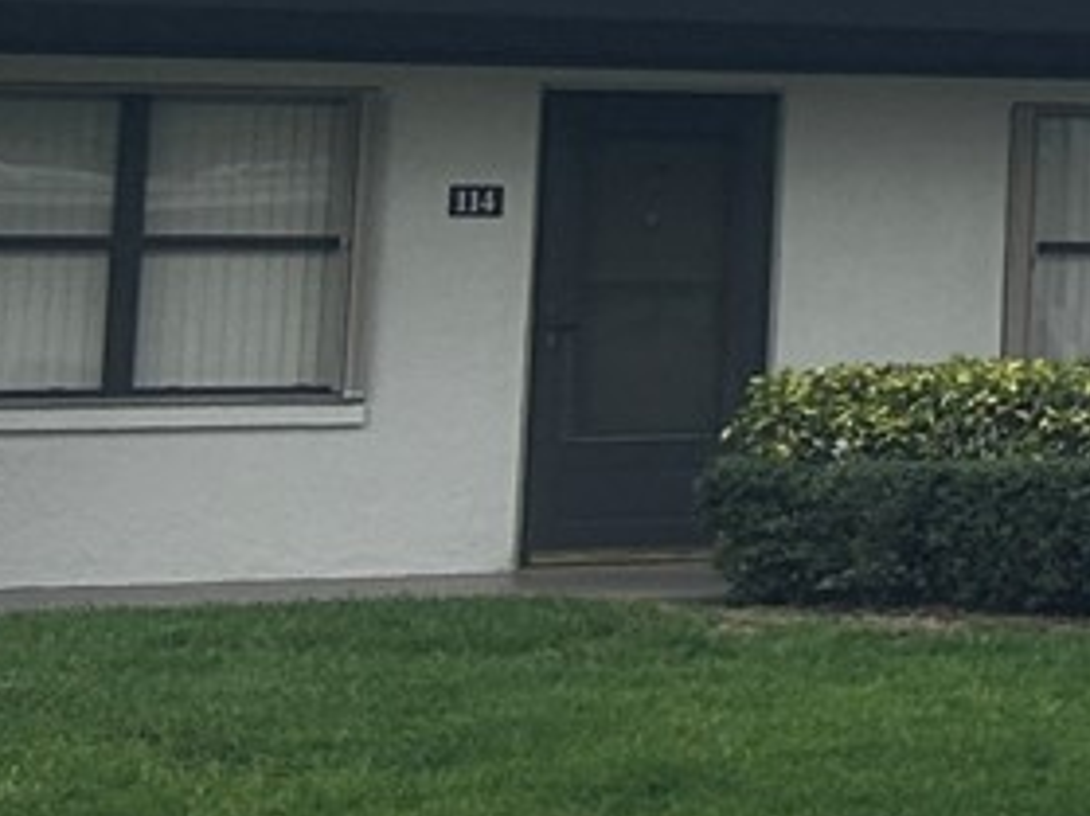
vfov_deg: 9.8
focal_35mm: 149
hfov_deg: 10.8
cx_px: 2786
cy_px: -242
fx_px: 4690
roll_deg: +0.8
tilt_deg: +6.5
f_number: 1.5
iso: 50
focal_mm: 5.7
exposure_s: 1/1669
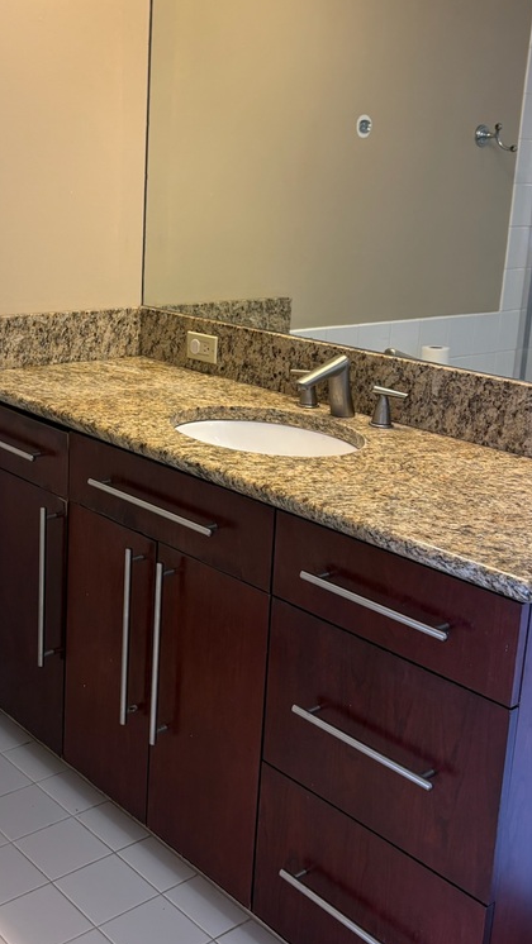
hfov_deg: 28.7
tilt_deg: -12.9
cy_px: 409
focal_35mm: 41
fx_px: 1028
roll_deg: -2.7
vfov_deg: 49.3
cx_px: 146
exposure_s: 1/120
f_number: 1.6
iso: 125
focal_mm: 5.96
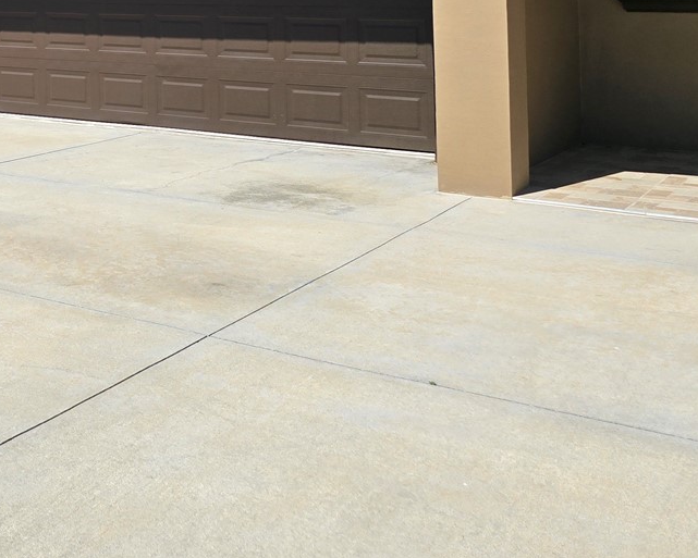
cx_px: -75
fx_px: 1157
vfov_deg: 25.3
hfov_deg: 30.0
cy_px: -47
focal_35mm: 56
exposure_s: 1/1372
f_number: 1.7
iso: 12
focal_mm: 6.3
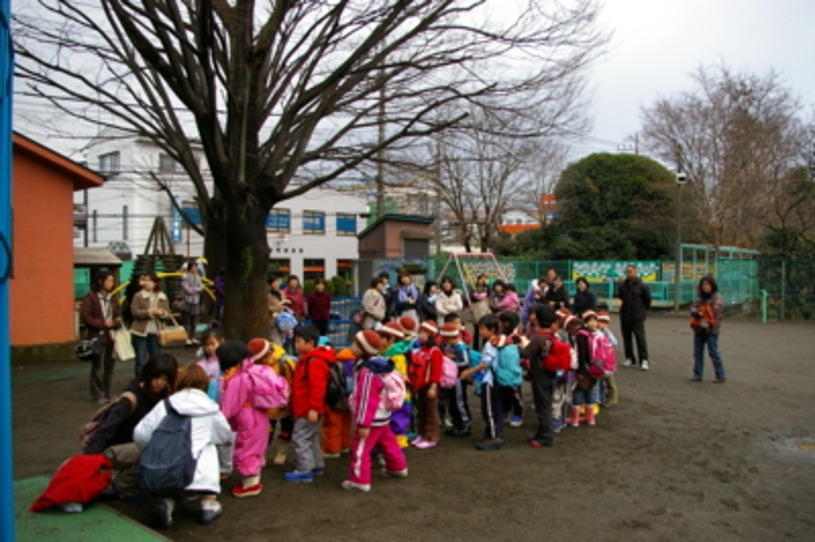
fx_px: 679
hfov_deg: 62.0
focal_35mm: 30
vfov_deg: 43.5
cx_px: 408
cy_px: 271
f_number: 5.6
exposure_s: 1/60
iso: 200
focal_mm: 20
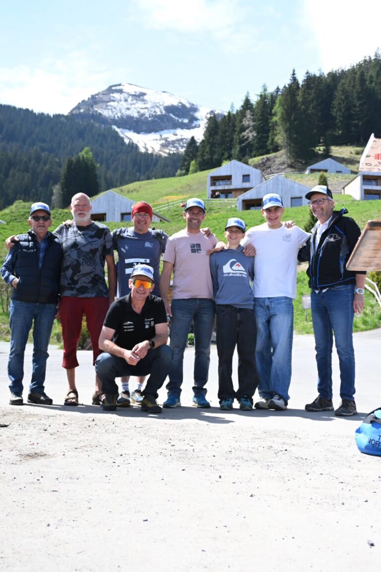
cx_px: 190
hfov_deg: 31.9
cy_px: 286
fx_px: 667
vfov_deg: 46.4
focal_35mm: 42
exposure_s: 1/4000
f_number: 4.5
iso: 1250
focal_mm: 28
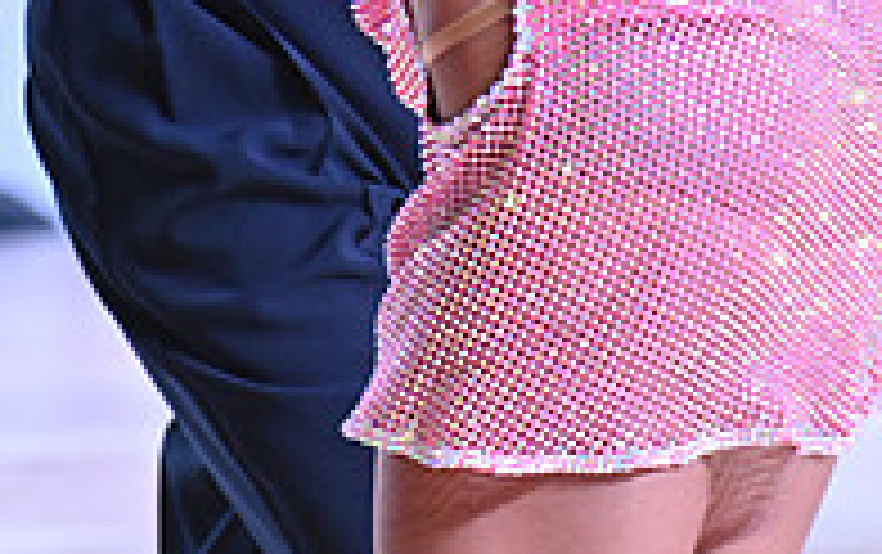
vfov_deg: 2.4
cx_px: 470
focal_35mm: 558
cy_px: -631
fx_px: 13428
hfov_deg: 3.8
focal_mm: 185
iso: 4000
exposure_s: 1/400
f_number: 7.1
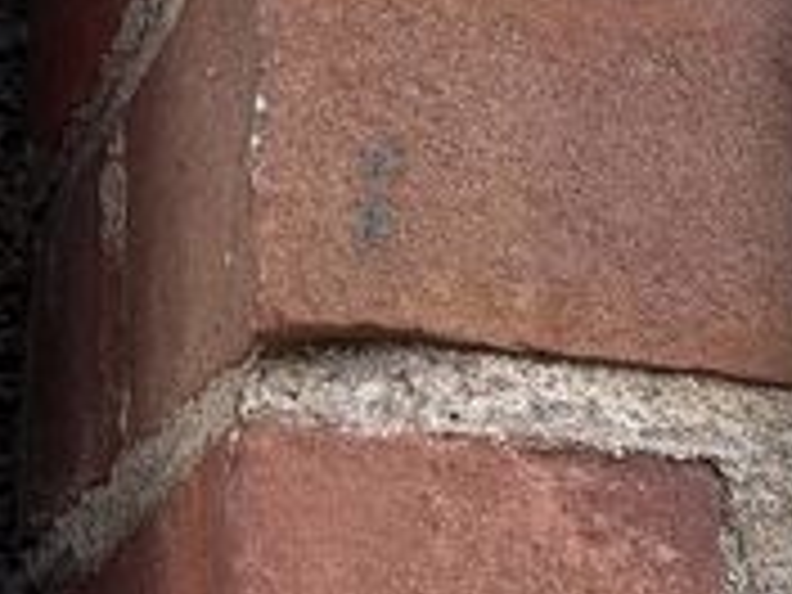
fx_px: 2494
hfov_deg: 15.2
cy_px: 724
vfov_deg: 13.2
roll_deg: +0.9
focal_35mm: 109
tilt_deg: +5.6
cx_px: 1503
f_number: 1.78
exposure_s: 1/208
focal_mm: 6.76
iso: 64
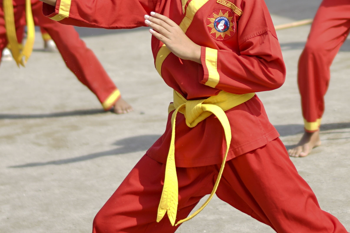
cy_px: -73
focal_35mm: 173
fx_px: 1682
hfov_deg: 11.7
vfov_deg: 7.8
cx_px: 355
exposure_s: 1/2500
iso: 50
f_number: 1.4
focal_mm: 35
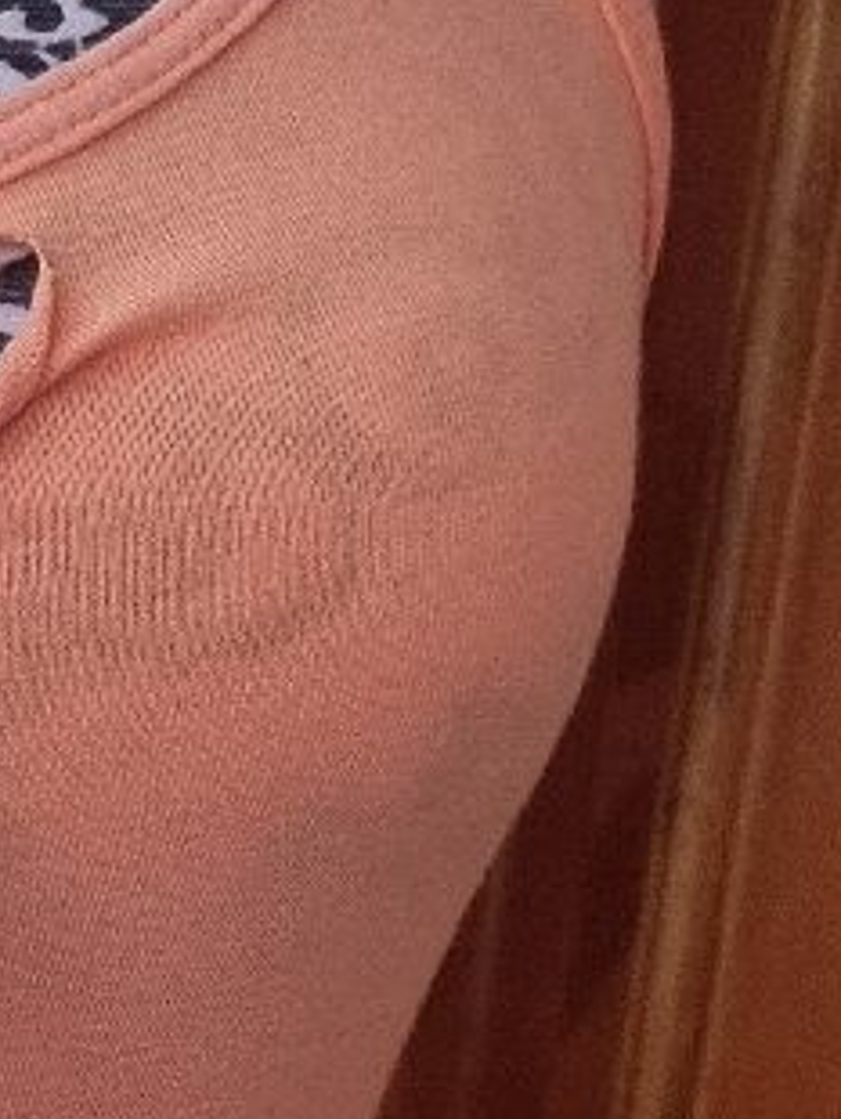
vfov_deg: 14.2
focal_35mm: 134
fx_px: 4335
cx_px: -765
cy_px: 1379
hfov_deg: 10.3
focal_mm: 5.4
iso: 500
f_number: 1.8
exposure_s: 1/50
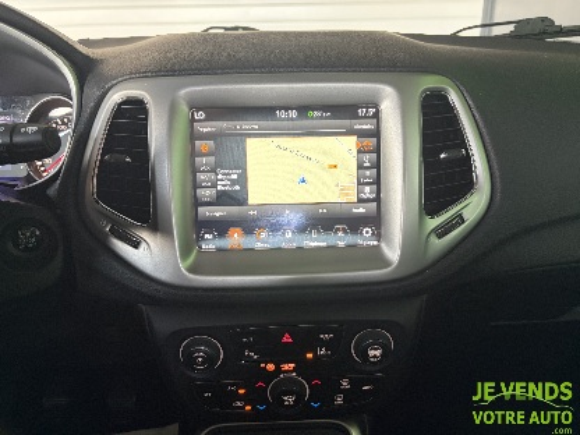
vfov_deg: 53.1
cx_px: 290
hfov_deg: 67.3
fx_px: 436
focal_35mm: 26
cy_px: 218
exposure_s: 1/51
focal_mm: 5.96
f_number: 1.6
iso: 320
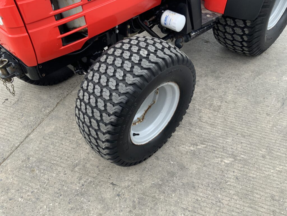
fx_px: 240
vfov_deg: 48.2
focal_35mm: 29
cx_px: 144
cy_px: 108
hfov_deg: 61.7
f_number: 1.8
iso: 16
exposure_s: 1/228
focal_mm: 3
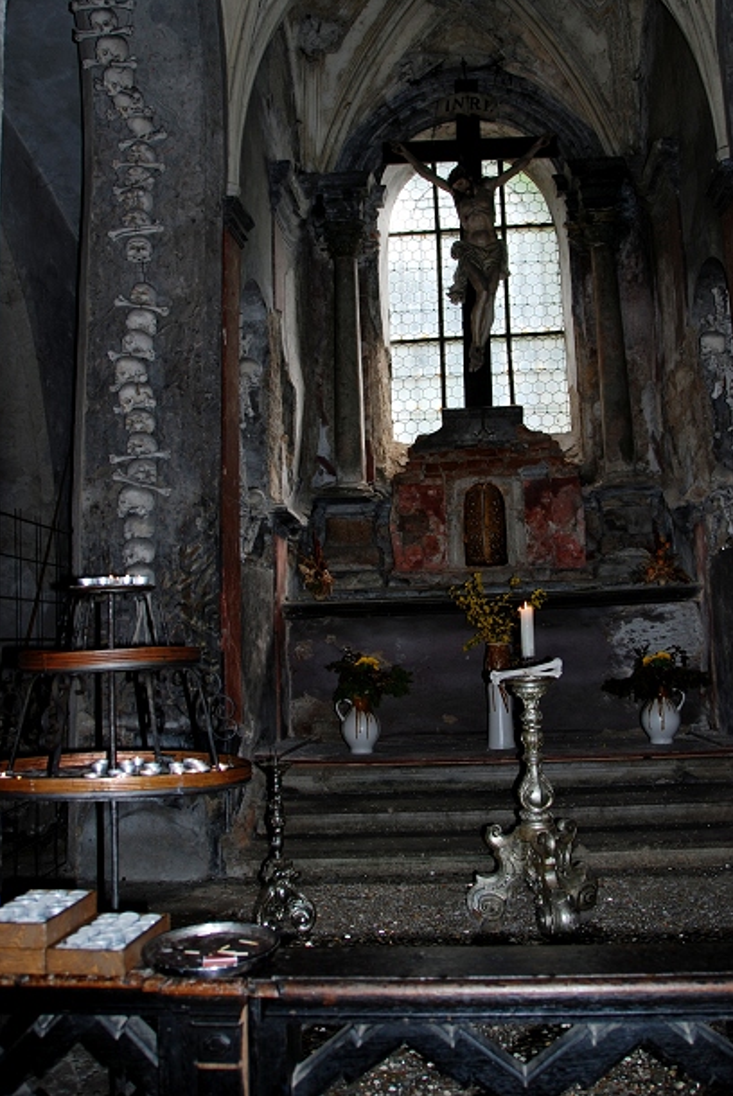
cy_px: 478
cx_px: 407
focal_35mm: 31
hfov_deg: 42.4
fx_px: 945
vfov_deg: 60.0
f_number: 3.5
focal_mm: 18
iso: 100
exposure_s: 1/60
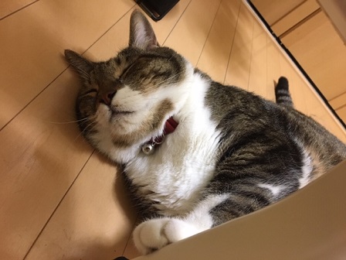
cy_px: 130
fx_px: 290
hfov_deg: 61.7
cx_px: 173
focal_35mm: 29
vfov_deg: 48.2
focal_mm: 4.15
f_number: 2.2
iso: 200
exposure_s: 1/24
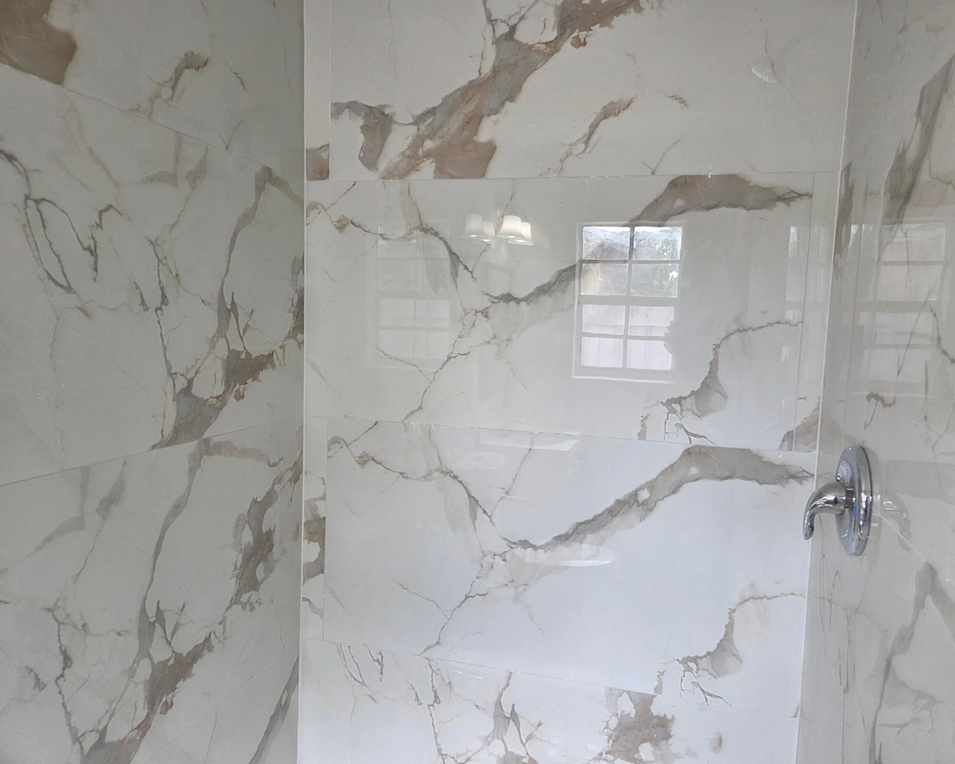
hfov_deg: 70.3
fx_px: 678
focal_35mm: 24
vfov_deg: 58.8
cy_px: 382
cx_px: 499
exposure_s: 1/120
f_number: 1.8
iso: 125
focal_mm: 5.4
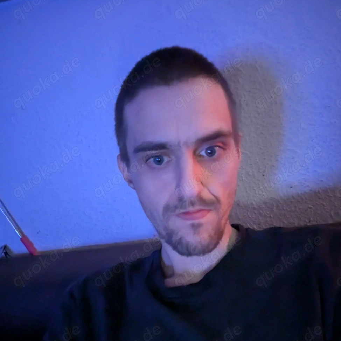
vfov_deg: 55.5
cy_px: 189
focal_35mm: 29
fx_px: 323
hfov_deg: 55.6
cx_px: 169
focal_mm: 2.51
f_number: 2
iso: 1713
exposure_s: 1/3.57
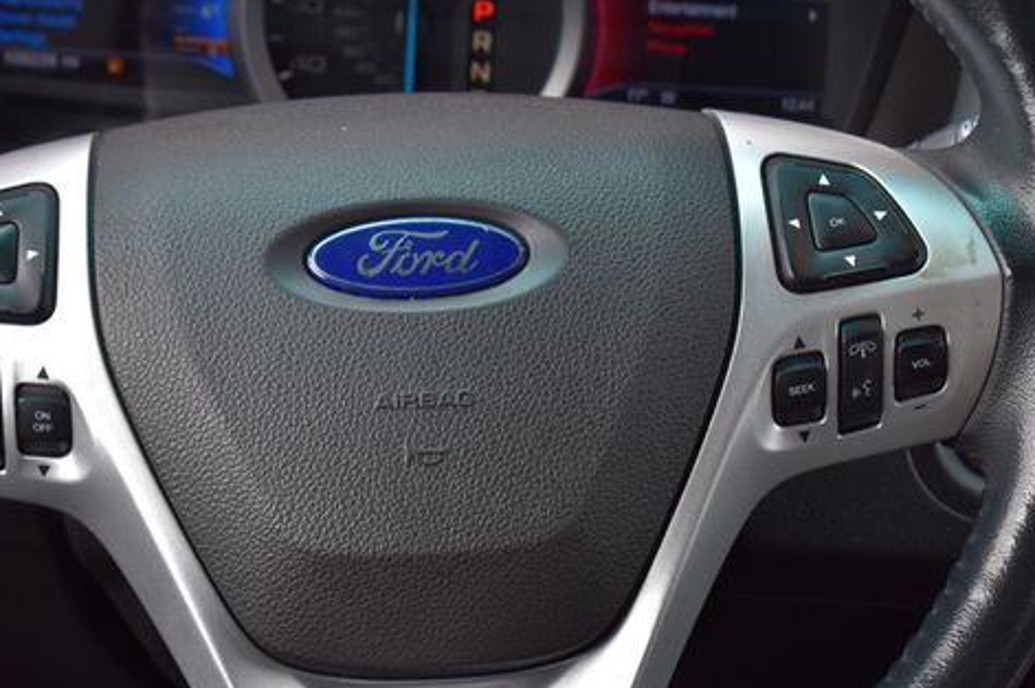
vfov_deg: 13.4
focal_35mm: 102
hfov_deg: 20.0
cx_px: 472
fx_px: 2929
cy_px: 387
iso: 400
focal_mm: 50
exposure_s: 1/80
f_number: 8
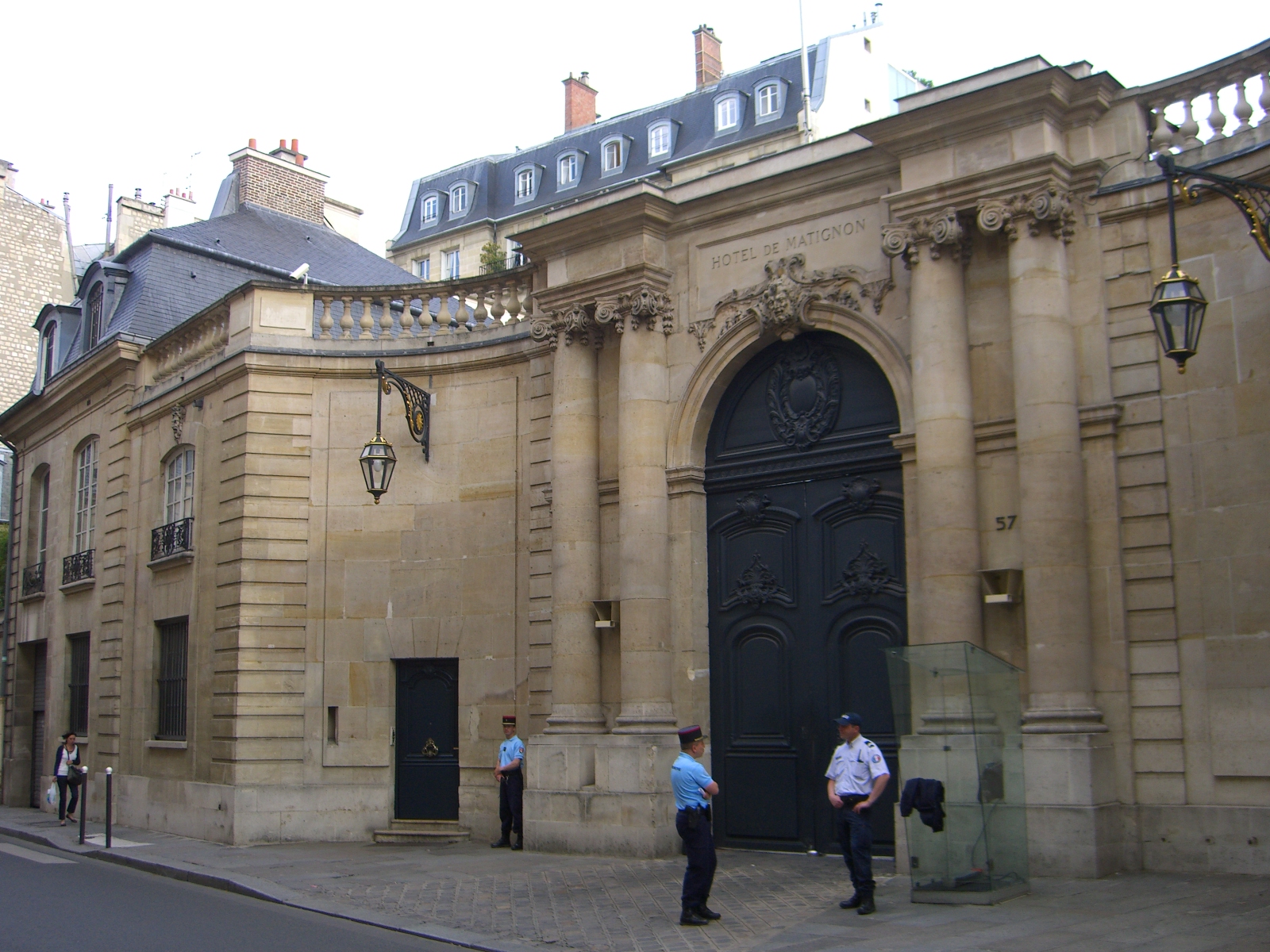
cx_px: 635
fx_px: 1394
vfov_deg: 37.7
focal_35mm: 38
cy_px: 476
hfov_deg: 49.0
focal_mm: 7.9
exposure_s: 1/200
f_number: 2.8
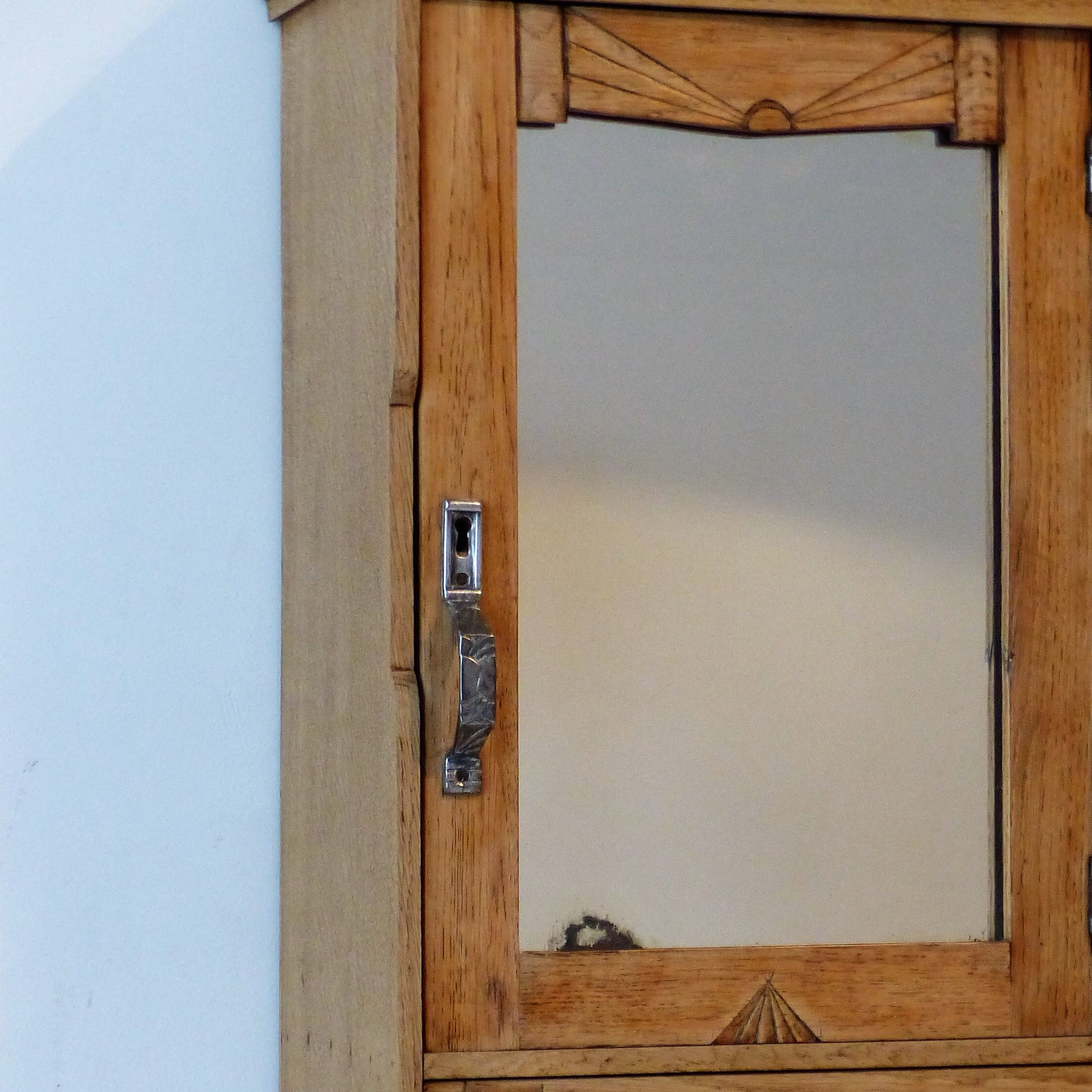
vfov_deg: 13.7
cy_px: 702
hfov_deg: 13.7
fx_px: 4533
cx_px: 643
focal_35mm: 127
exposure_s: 1/15
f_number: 2.8
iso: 400
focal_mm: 13.5
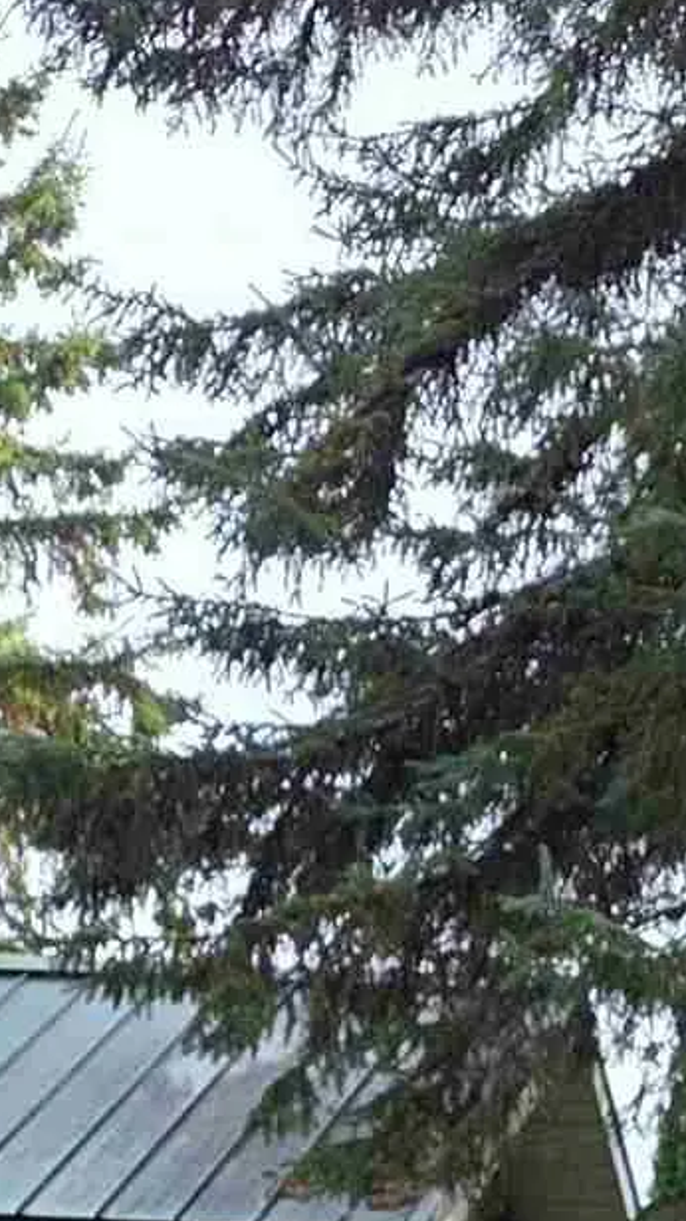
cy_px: 1941
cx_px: 690
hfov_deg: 9.6
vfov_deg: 15.5
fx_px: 4047
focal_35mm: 125
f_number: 1.7
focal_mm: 6.3
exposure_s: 1/359
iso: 32
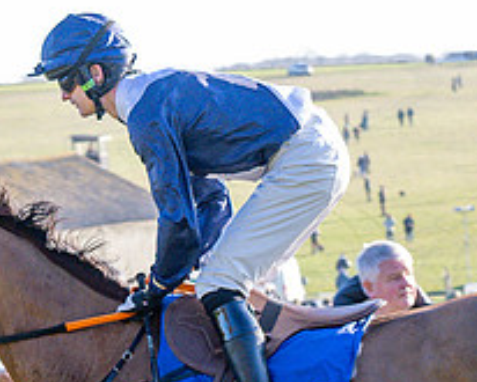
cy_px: 561
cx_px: 724
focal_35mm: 281
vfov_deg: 5.5
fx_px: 3969
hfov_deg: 6.8
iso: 640
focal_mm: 48
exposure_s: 1/1000
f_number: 4
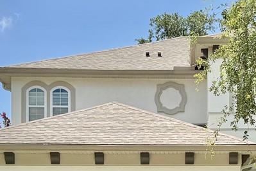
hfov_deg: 20.3
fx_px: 711
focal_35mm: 100
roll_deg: +0.5
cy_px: 231
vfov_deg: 13.2
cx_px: 185
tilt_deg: +2.6
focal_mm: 6.76
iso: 80
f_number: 1.78
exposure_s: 1/4608
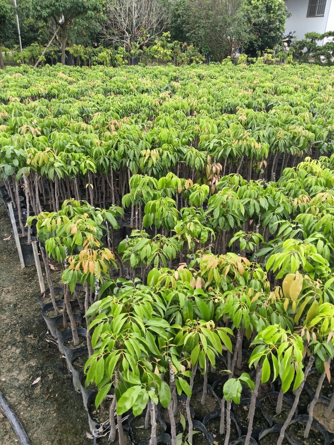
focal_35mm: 27
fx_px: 347
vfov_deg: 65.3
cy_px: 222
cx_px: 167
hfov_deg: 51.3
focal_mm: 3.61
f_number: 1.8
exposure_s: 1/120
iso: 100
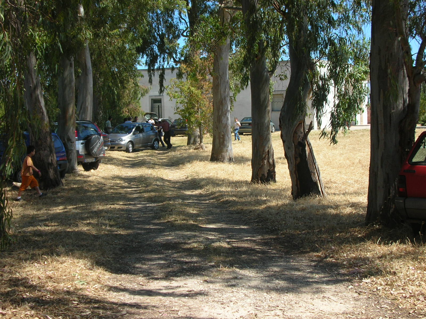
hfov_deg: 33.2
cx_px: 213
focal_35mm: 58
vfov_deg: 25.2
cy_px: 160
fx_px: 714
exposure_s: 1/460
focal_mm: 9.6
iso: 50
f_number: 3.5
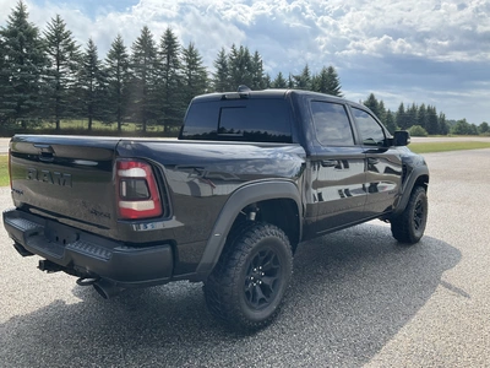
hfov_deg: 61.7
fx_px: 411
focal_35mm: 29
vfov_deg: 48.2
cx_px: 245
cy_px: 184
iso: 25
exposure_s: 1/1121
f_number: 1.8
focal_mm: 3
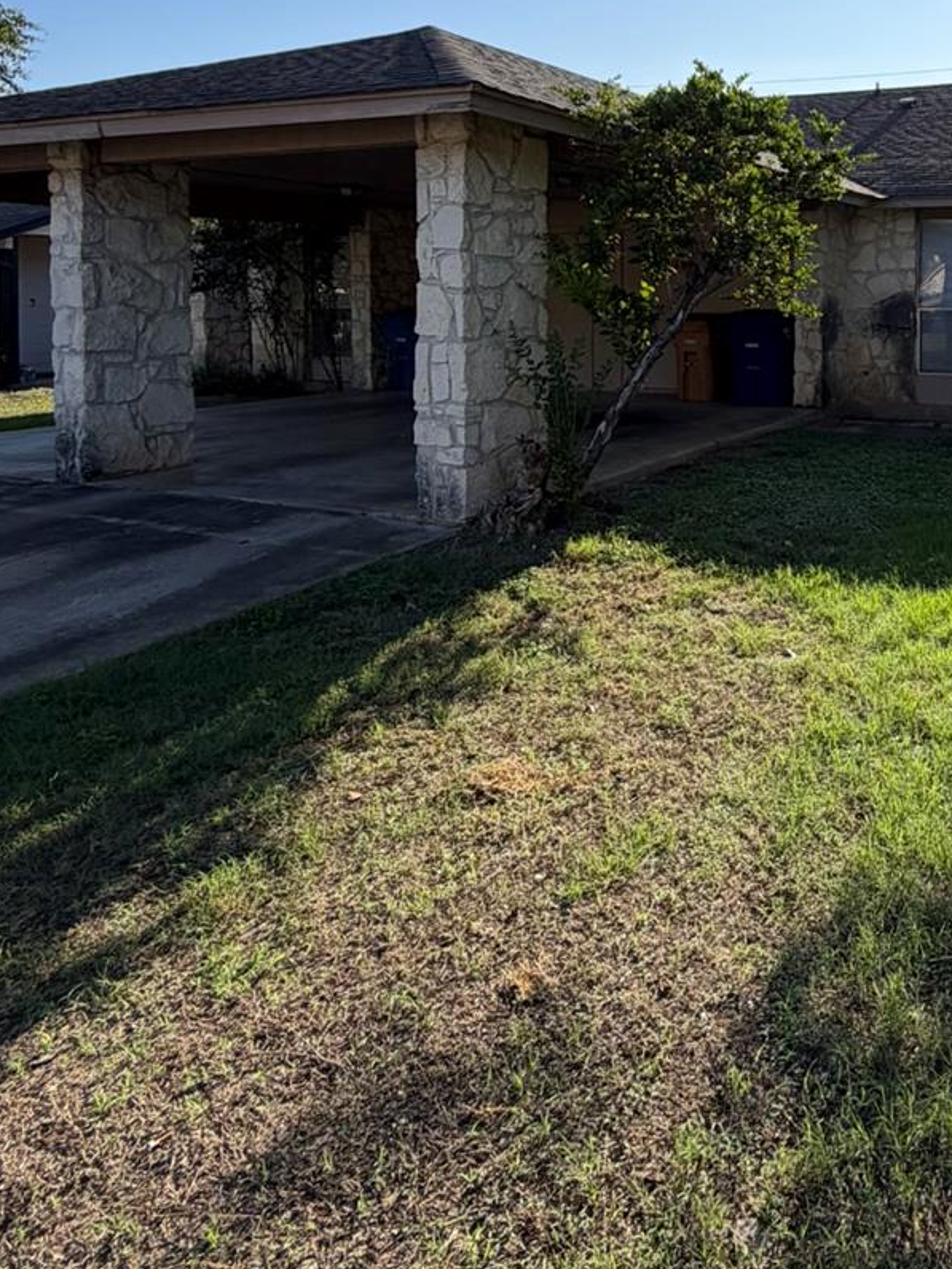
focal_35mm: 27
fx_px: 990
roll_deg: +0.0
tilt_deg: -0.2
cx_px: 860
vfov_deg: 61.8
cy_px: 322
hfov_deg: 46.3
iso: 25
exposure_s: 1/864
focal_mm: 2.22
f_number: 2.2
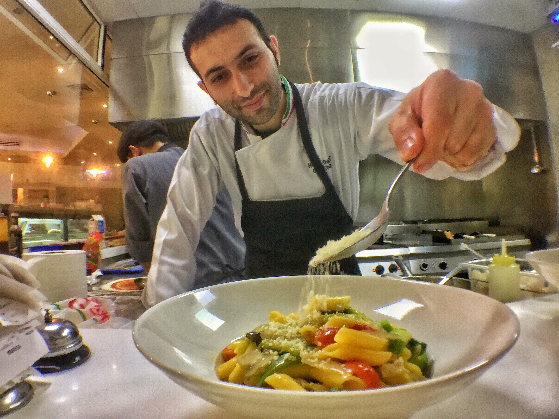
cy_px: 210
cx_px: 280
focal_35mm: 29
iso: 80
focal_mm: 4.15
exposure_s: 1/33
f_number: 2.2
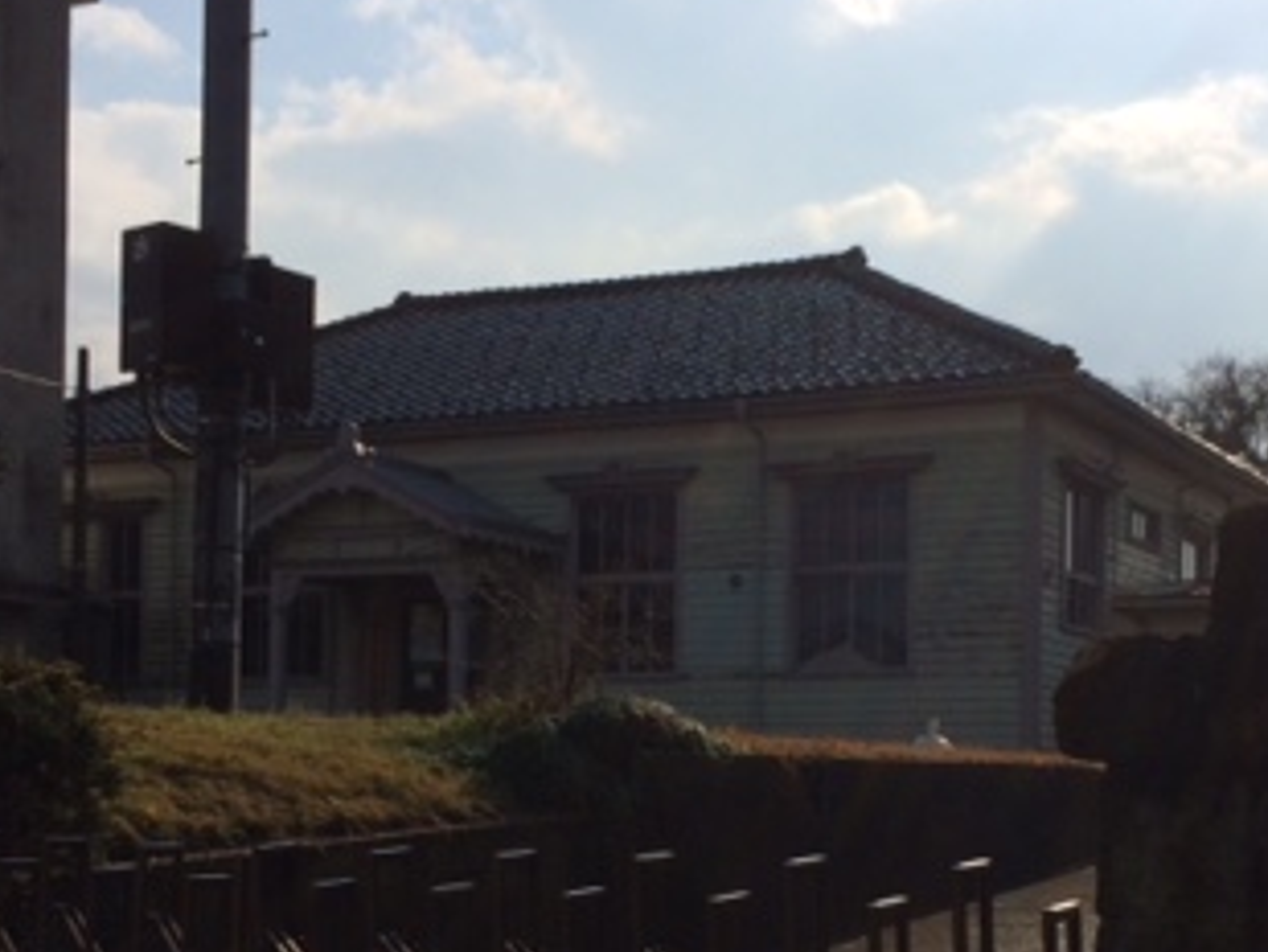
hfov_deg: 32.1
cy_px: 726
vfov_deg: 24.1
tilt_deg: +1.7
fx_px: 2199
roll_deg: -1.2
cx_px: 767
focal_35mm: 60
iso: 40
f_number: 2.2
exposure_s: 1/6849
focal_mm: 4.15
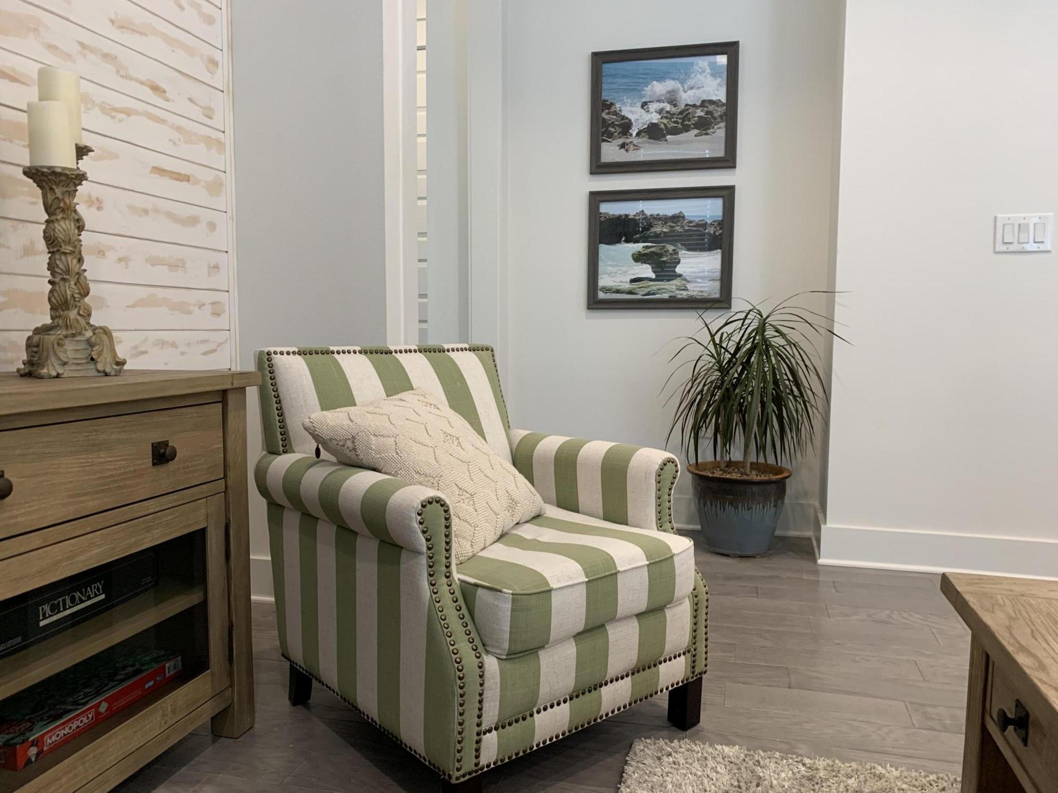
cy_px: 396
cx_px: 529
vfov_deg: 53.1
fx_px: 795
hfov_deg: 67.3
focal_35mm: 26
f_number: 1.8
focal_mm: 4.25
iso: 100
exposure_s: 1/60
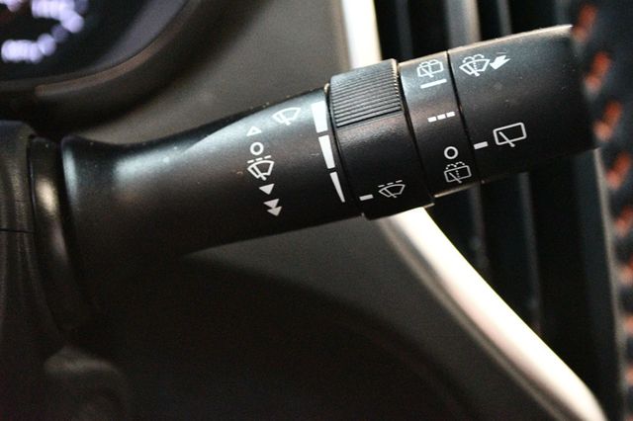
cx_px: 316
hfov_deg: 29.3
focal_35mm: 69
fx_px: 1213
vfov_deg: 19.7
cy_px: 210
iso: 12800
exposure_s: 1/50
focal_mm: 46
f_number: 5.3
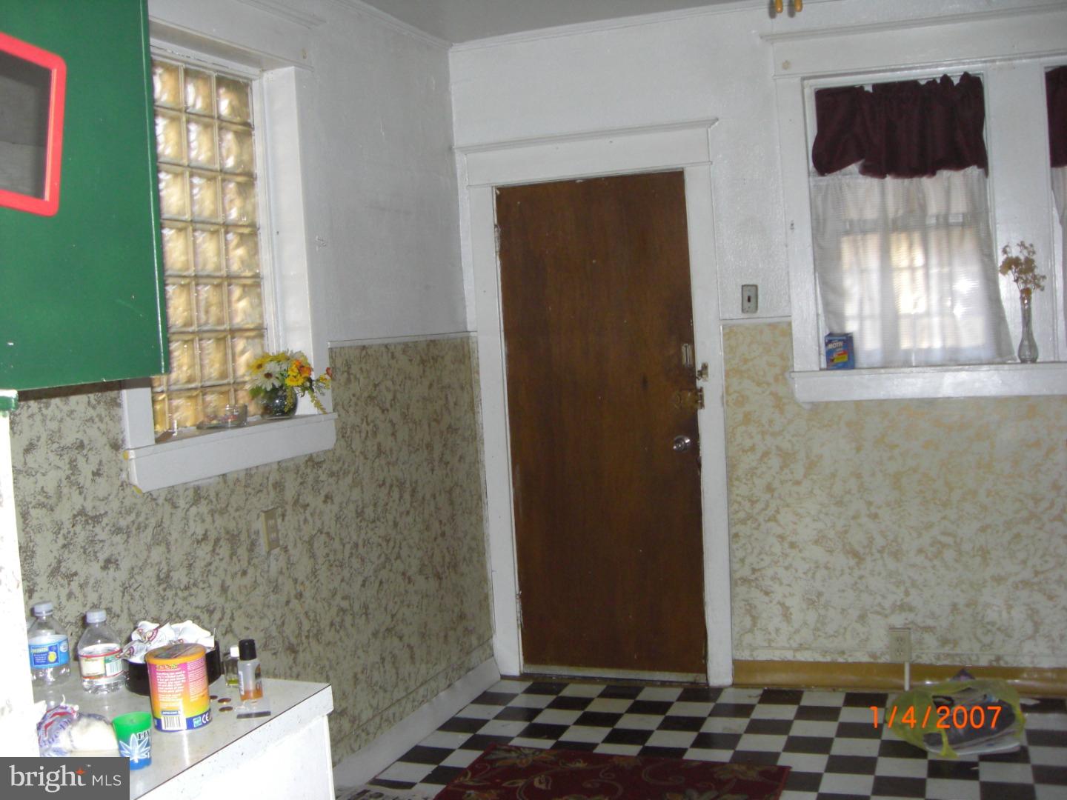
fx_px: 1171
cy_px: 400
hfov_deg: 49.0
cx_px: 534
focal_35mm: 38
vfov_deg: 37.7
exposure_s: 1/60
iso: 200
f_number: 2.7
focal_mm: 6.2
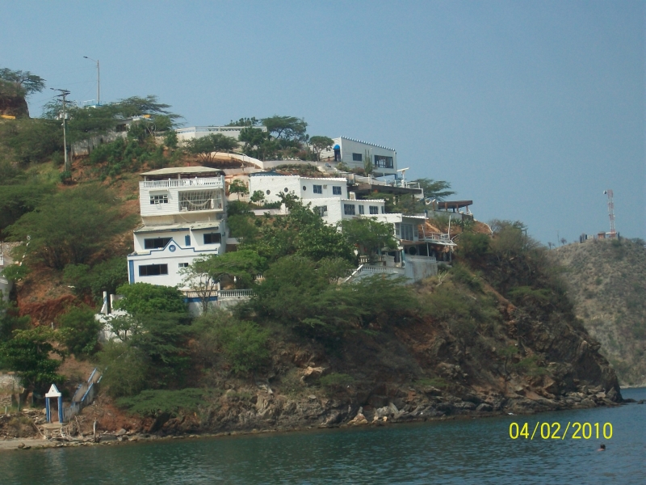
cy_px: 242
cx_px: 323
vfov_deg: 14.5
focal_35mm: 102
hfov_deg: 19.3
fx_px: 1904
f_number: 5.1
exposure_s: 1/640
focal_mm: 17.1
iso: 80
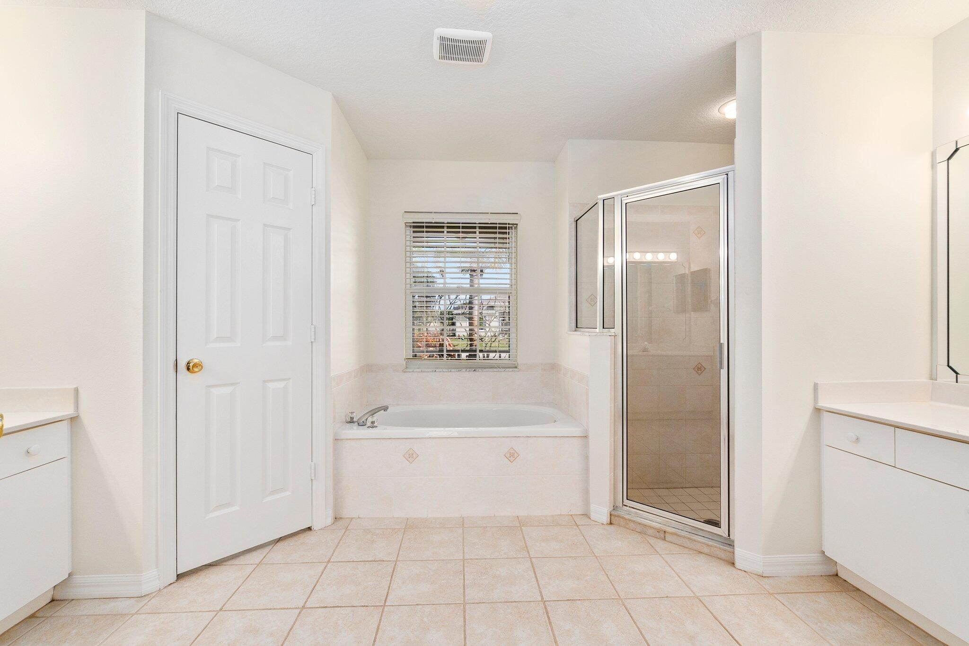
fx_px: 404
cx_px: 484
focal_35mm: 15
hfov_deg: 100.4
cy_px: 323
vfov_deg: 77.3
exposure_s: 1/10
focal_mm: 10
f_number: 8
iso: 250
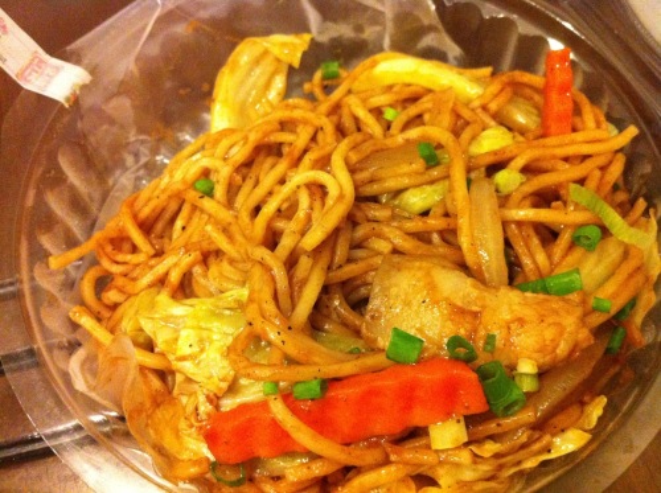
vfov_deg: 40.6
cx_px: 330
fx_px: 667
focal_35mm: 35
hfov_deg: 52.7
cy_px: 246
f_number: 2.8
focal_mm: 3.85
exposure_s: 1/15
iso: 800
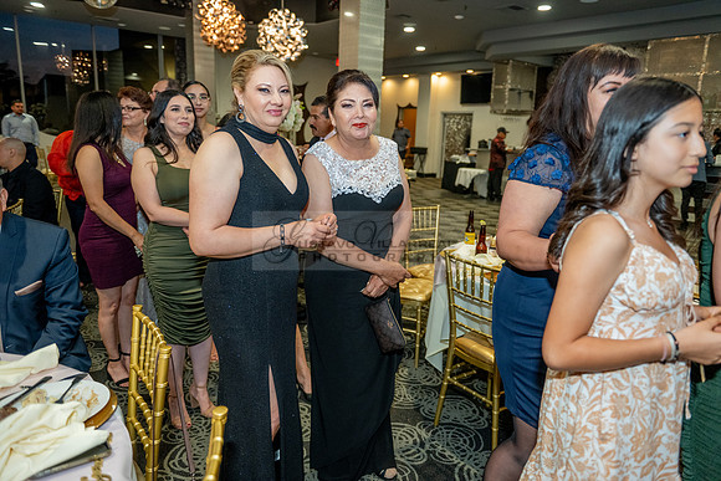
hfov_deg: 69.4
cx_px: 360
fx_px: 521
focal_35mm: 26
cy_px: 240
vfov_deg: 49.6
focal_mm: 26
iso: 2500
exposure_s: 1/200
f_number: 2.8
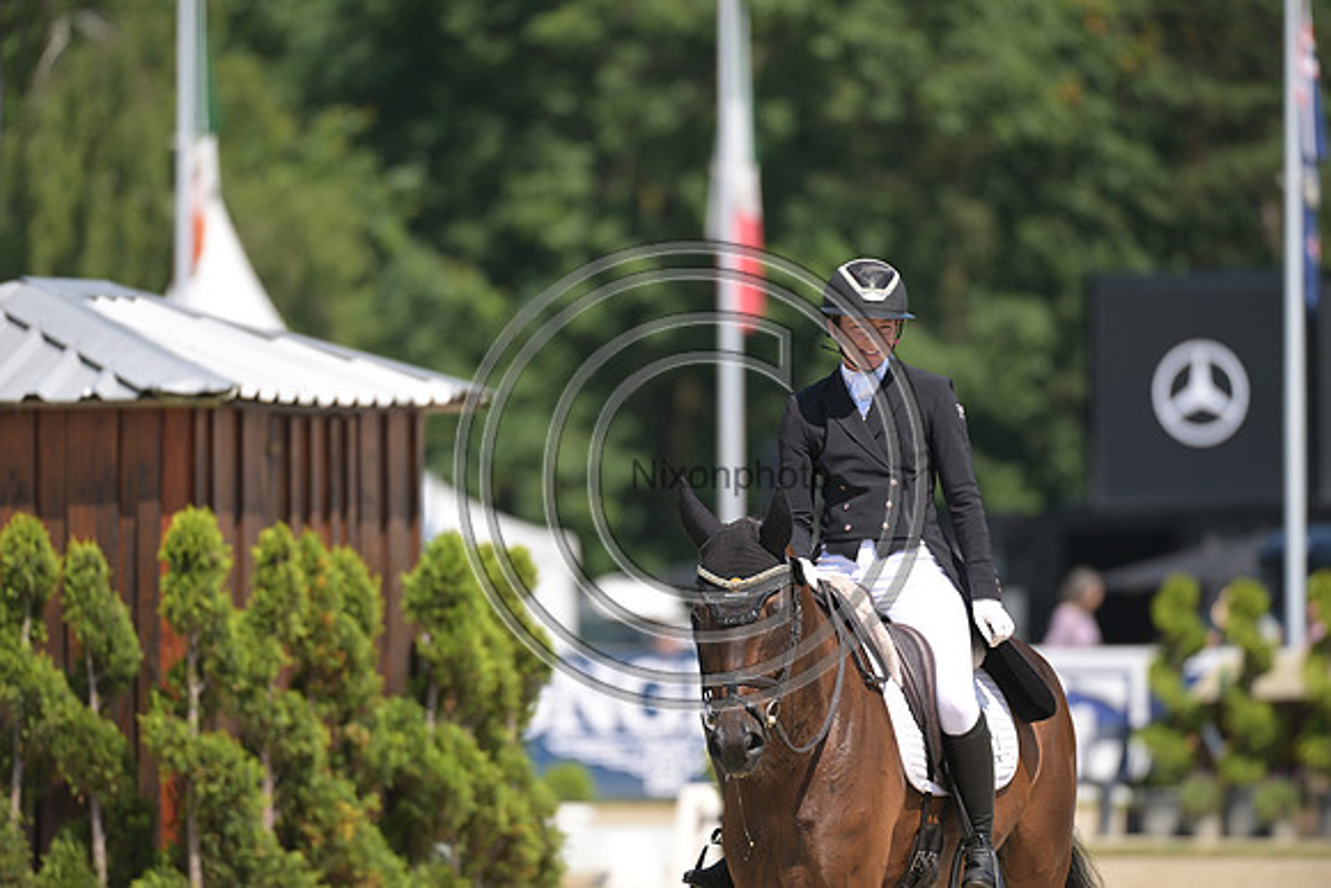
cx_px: 666
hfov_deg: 5.2
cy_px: 444
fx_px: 14792
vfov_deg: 3.4
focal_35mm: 400
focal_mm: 400
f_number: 5
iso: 320
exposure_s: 1/1250
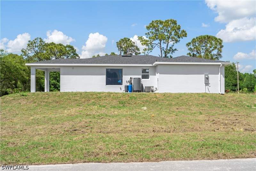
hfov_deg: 61.9
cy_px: 86
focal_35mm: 30
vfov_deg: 43.6
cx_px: 128
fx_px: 213
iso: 100
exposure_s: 1/200
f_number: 10
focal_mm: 30
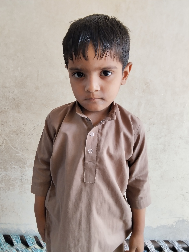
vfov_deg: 67.3
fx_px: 189
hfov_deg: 53.1
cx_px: 94
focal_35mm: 26
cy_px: 126
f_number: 2
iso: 75
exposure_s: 1/120
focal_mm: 2.78
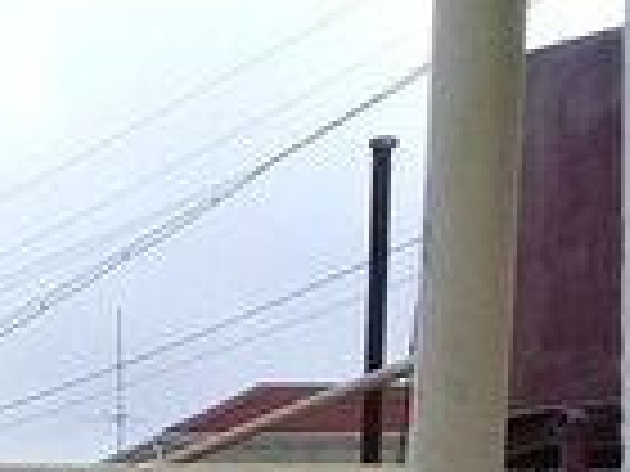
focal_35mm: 146
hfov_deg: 11.5
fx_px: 2657
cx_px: -796
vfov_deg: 9.2
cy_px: 1104
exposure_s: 1/401
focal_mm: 3.3
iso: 50
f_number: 2.2
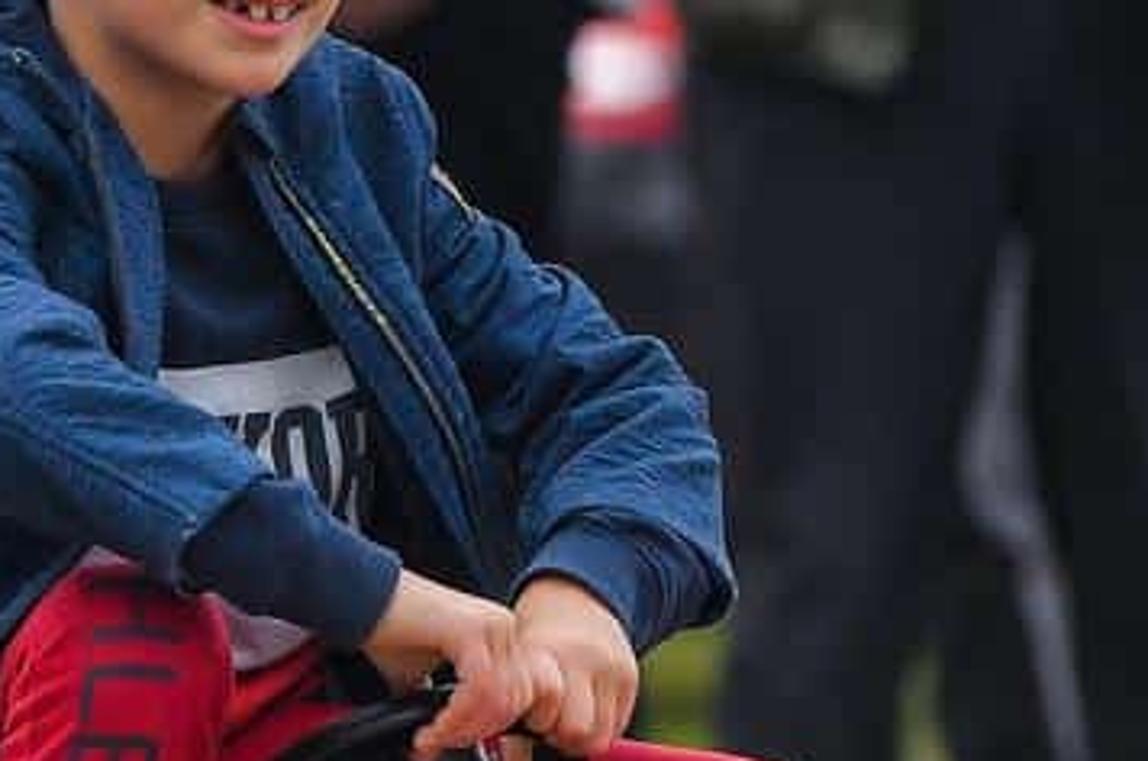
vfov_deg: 2.2
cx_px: -938
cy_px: 835
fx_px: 20022
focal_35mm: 629
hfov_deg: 3.3
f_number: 2.8
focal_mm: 140
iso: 800
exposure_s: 1/640
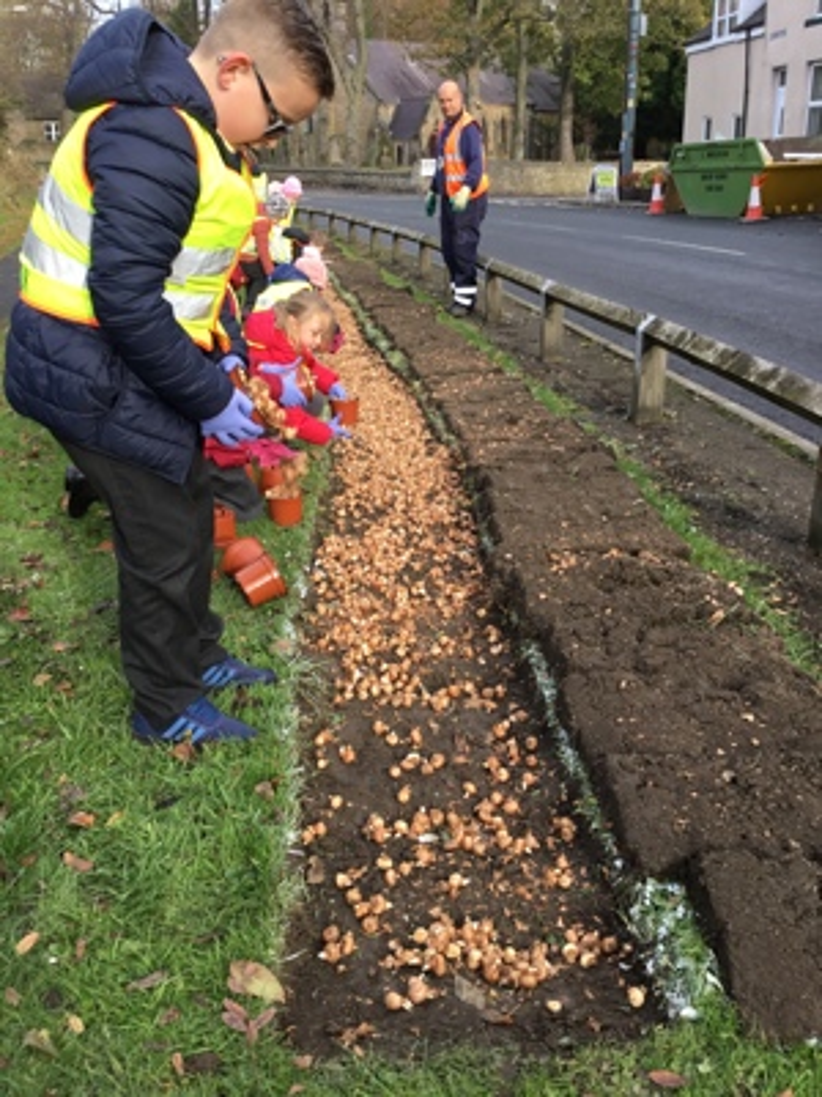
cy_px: 548
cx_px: 411
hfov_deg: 45.4
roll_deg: +2.0
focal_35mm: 31
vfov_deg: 58.4
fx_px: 982
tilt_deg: -21.2
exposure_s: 1/167
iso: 25
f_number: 2.4
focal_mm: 3.3
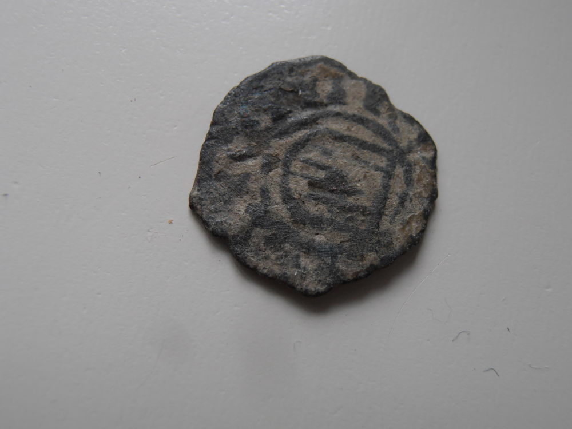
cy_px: 214
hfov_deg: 50.1
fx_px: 611
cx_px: 286
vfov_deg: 38.7
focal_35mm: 37
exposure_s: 1/40
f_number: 3.9
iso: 100
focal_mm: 6.61
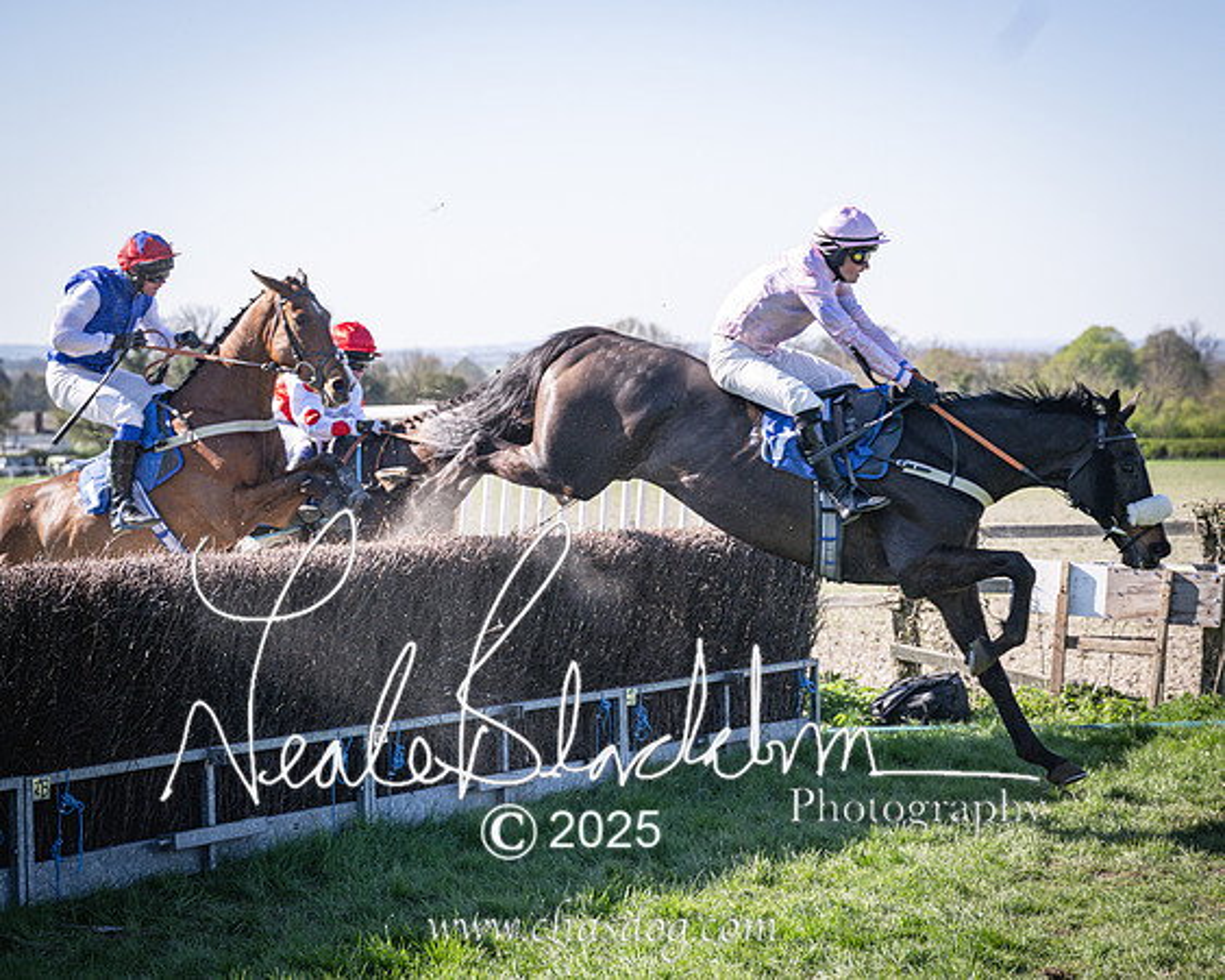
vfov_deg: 17.2
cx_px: 702
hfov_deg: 21.4
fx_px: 3243
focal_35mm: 89
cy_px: 503
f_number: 4
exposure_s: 1/1600
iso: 200
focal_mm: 70
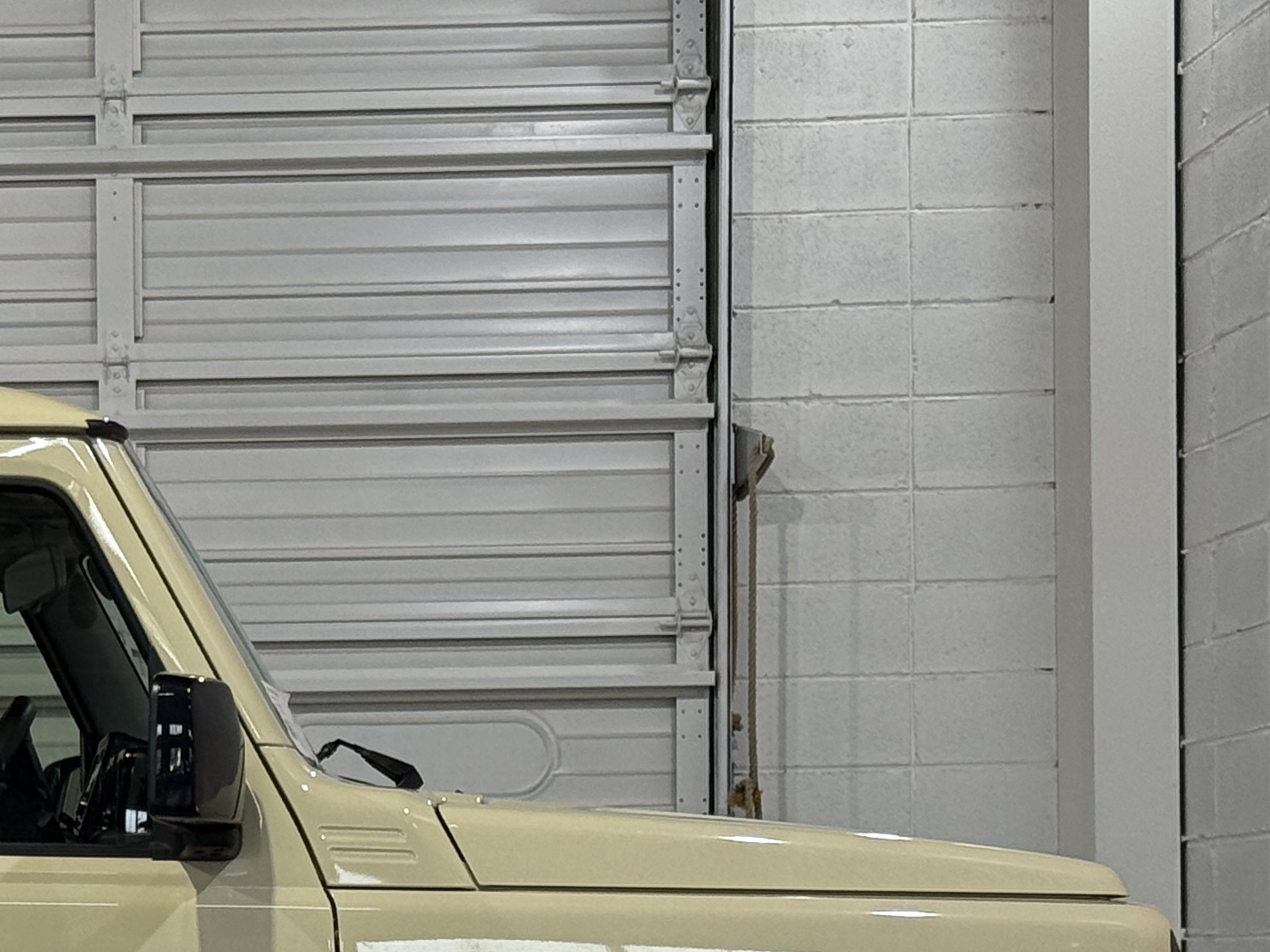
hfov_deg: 14.6
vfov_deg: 11.2
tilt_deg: -0.5
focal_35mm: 131
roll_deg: +0.3
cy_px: 1065
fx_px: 4807
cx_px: -193
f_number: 1.78
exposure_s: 1/120
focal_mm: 6.76
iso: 80
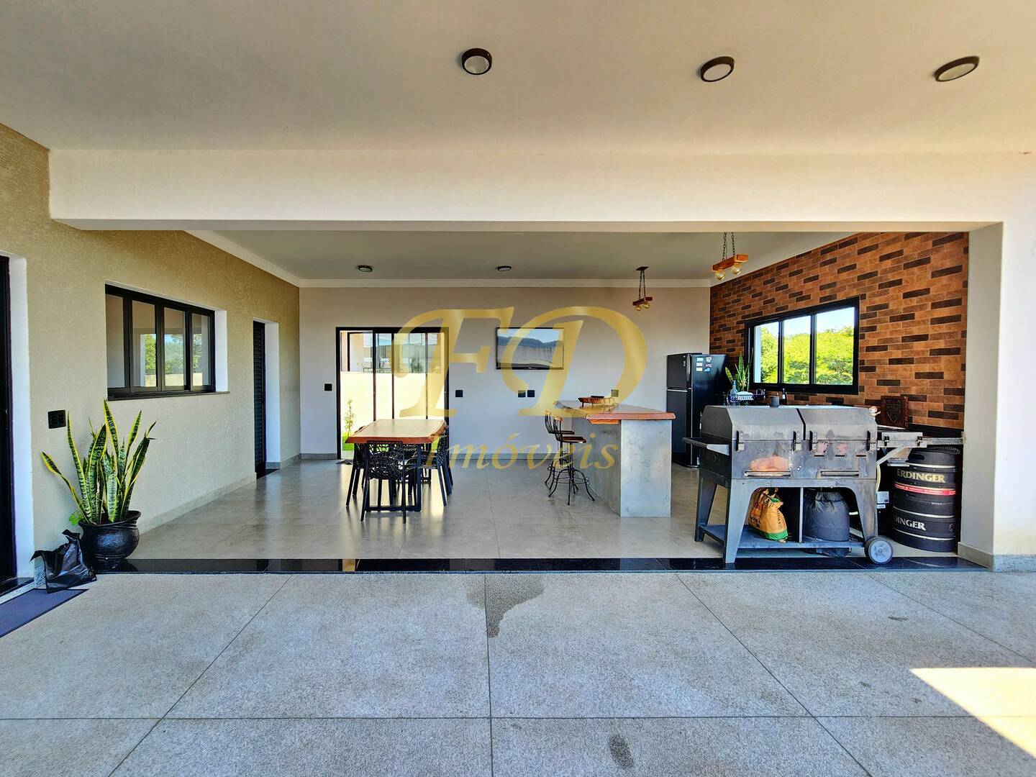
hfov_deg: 106.2
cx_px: 518
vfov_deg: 89.9
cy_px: 388
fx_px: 389
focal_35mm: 13
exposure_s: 1/120
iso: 64
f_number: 2.2
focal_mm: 2.2
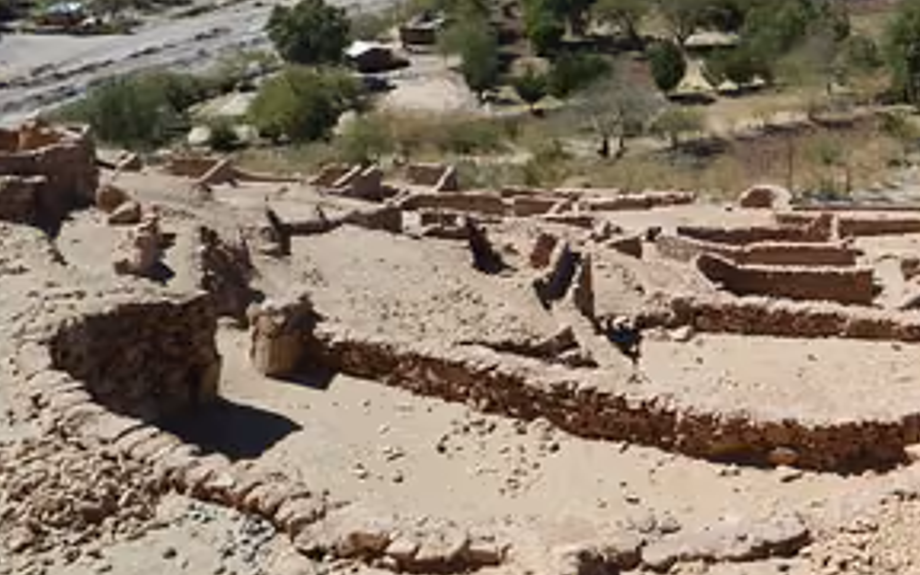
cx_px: 578
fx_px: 1153
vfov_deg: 27.9
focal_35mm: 46
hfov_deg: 43.1
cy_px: 225
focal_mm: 4.5
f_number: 8.7
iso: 80
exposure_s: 1/125
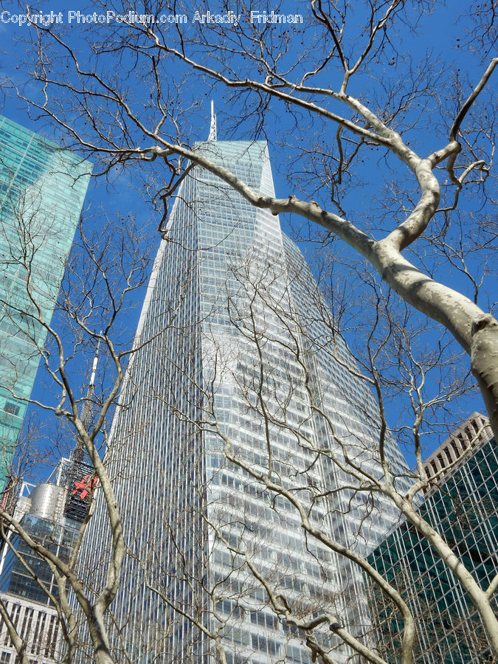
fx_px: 825
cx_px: 249
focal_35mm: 43
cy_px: 332
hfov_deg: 33.6
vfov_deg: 43.9
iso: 125
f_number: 4.2
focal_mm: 7.6
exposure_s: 1/1000
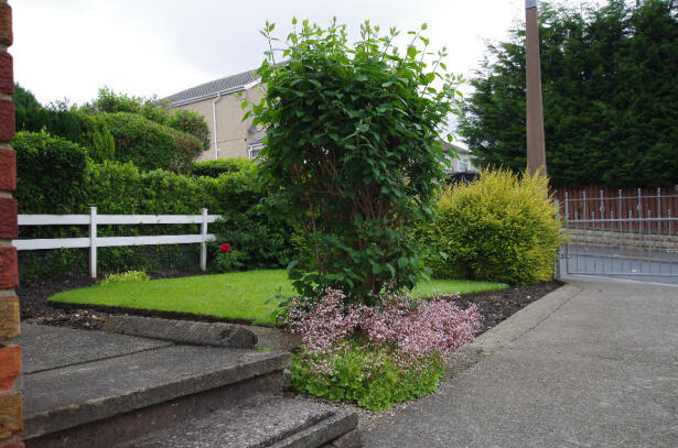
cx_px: 353
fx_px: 601
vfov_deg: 40.9
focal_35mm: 32
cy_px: 231
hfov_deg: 58.8
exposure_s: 1/100
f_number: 5.6
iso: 100
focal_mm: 20
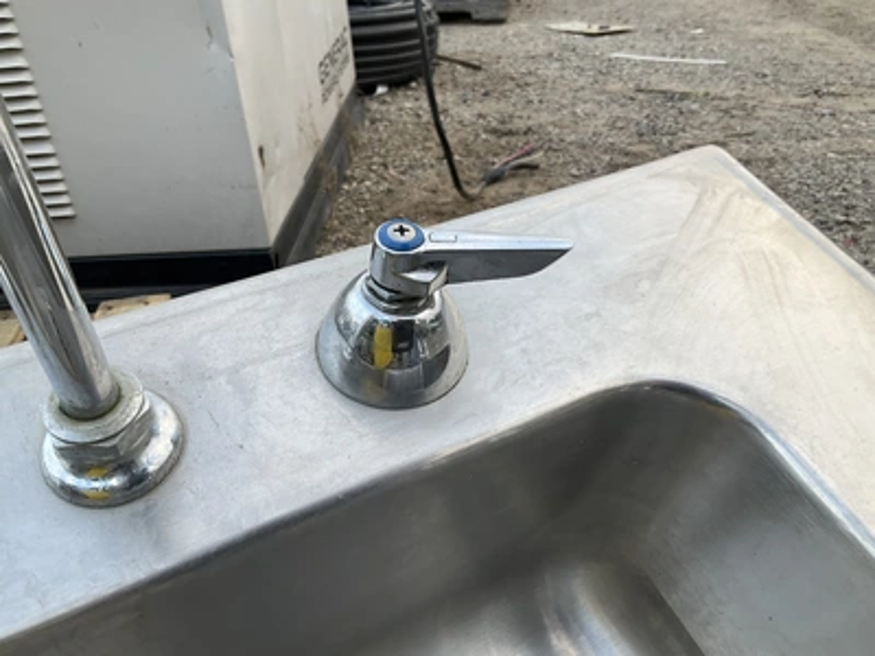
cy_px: 328
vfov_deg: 48.2
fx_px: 733
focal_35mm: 29
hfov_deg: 61.7
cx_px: 438
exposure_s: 1/122
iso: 20
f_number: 1.8
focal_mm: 3
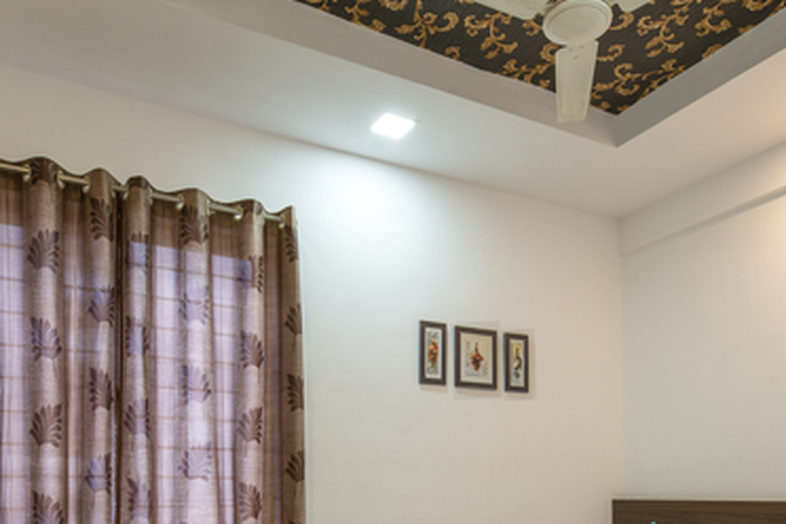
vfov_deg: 38.8
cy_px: 490
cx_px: 425
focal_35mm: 31
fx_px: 677
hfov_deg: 60.2
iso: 400
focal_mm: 14
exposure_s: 1/5
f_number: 11
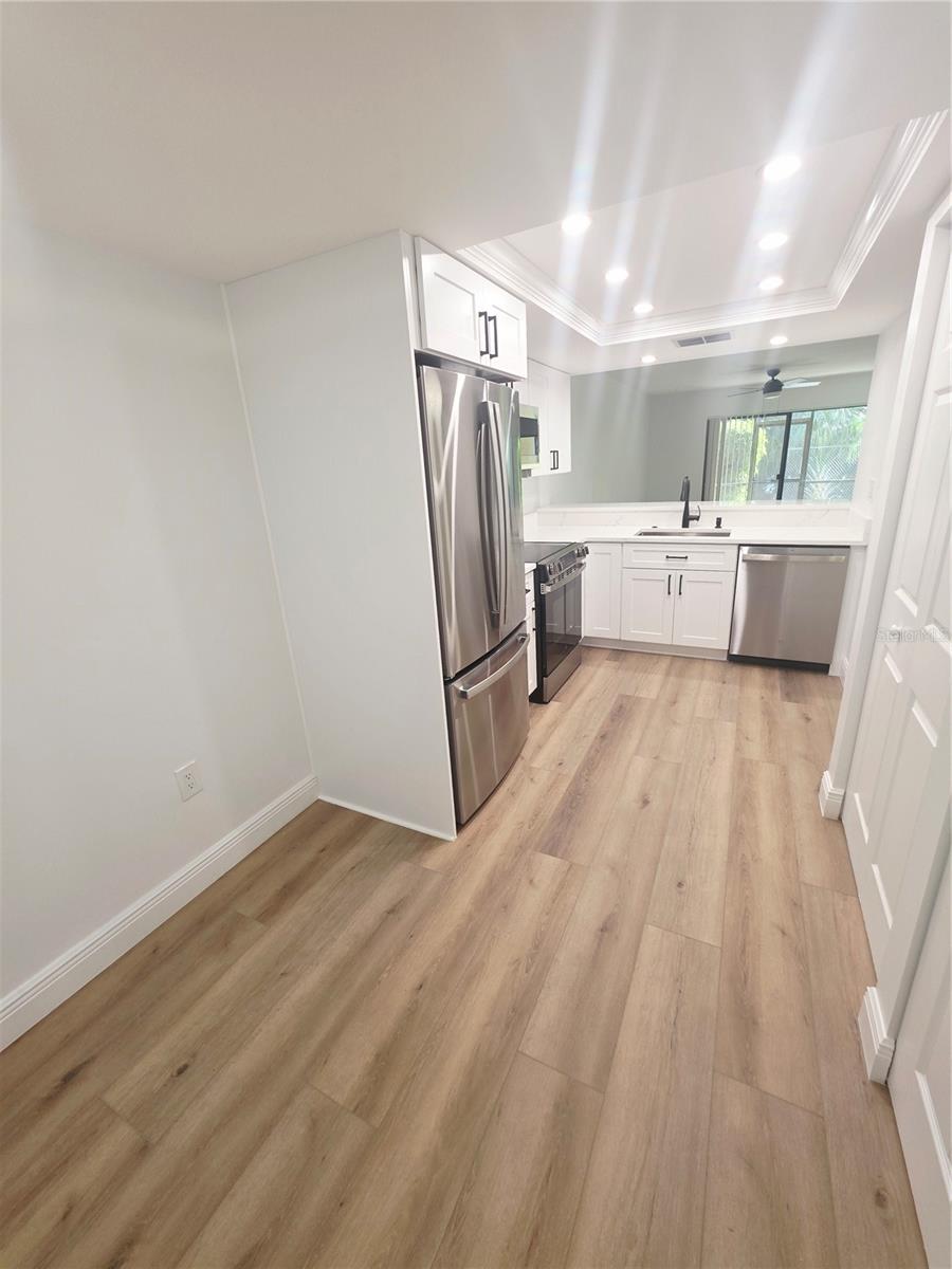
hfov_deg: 89.9
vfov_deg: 106.2
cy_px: 634
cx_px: 476
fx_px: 477
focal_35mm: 13
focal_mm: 2.2
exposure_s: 1/120
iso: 80
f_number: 1.9
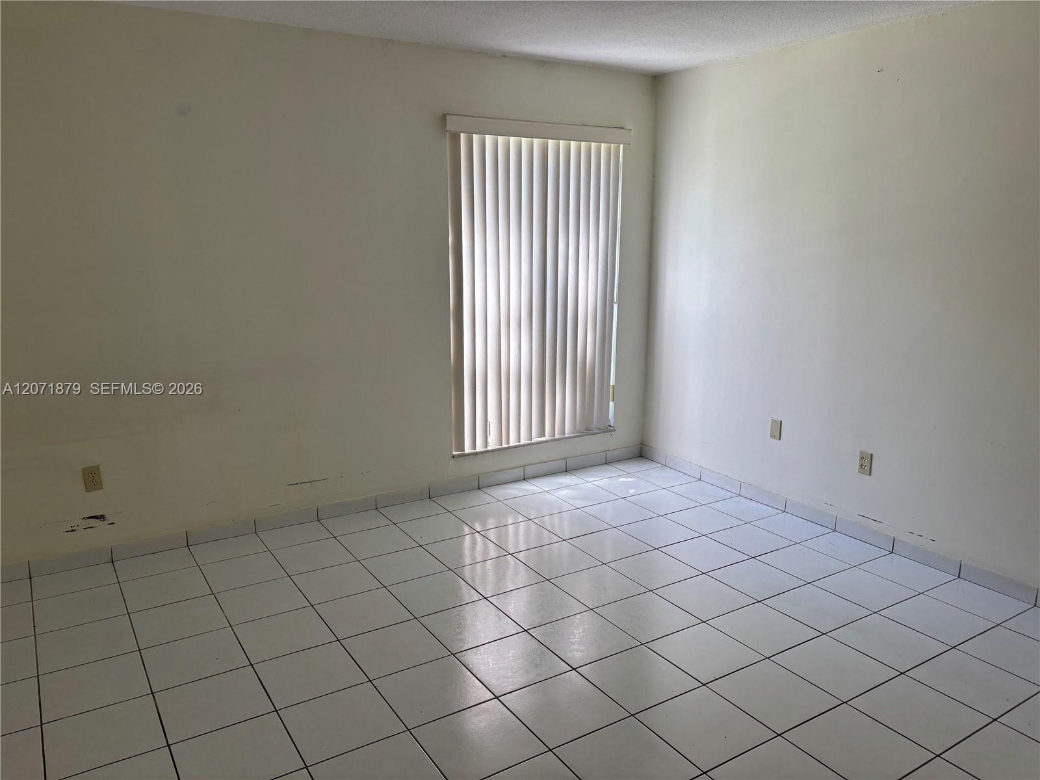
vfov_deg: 53.1
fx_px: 781
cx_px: 520
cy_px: 390
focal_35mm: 26
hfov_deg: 67.3
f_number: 1.6
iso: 40
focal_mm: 5.96
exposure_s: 1/120
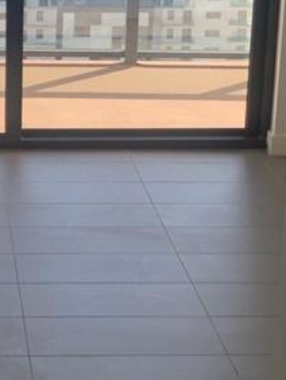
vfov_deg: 16.5
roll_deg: +0.5
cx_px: 18
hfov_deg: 12.4
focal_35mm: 119
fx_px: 1309
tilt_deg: -14.8
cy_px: 195
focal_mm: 4
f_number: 1.8
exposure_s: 1/120
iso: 32
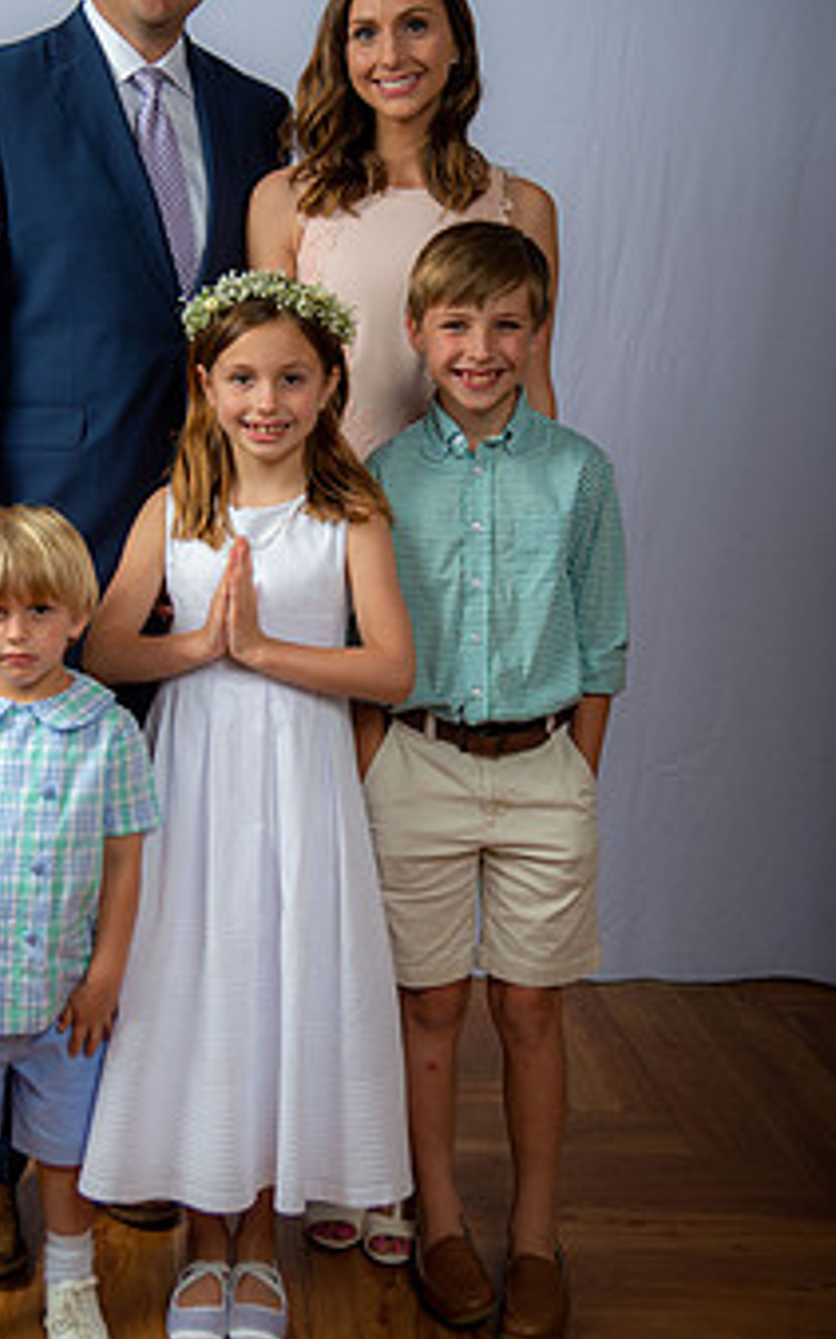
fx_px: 2080
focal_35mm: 57
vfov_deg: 35.6
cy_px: 566
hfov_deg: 22.6
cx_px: 287
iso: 250
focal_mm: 42
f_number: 6.3
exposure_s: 1/200
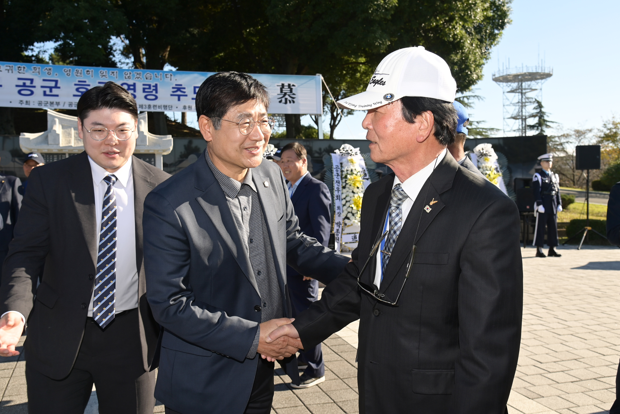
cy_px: 207
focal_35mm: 32
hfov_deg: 58.7
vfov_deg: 41.1
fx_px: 551
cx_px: 310
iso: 125
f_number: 7.1
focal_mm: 32
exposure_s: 1/200
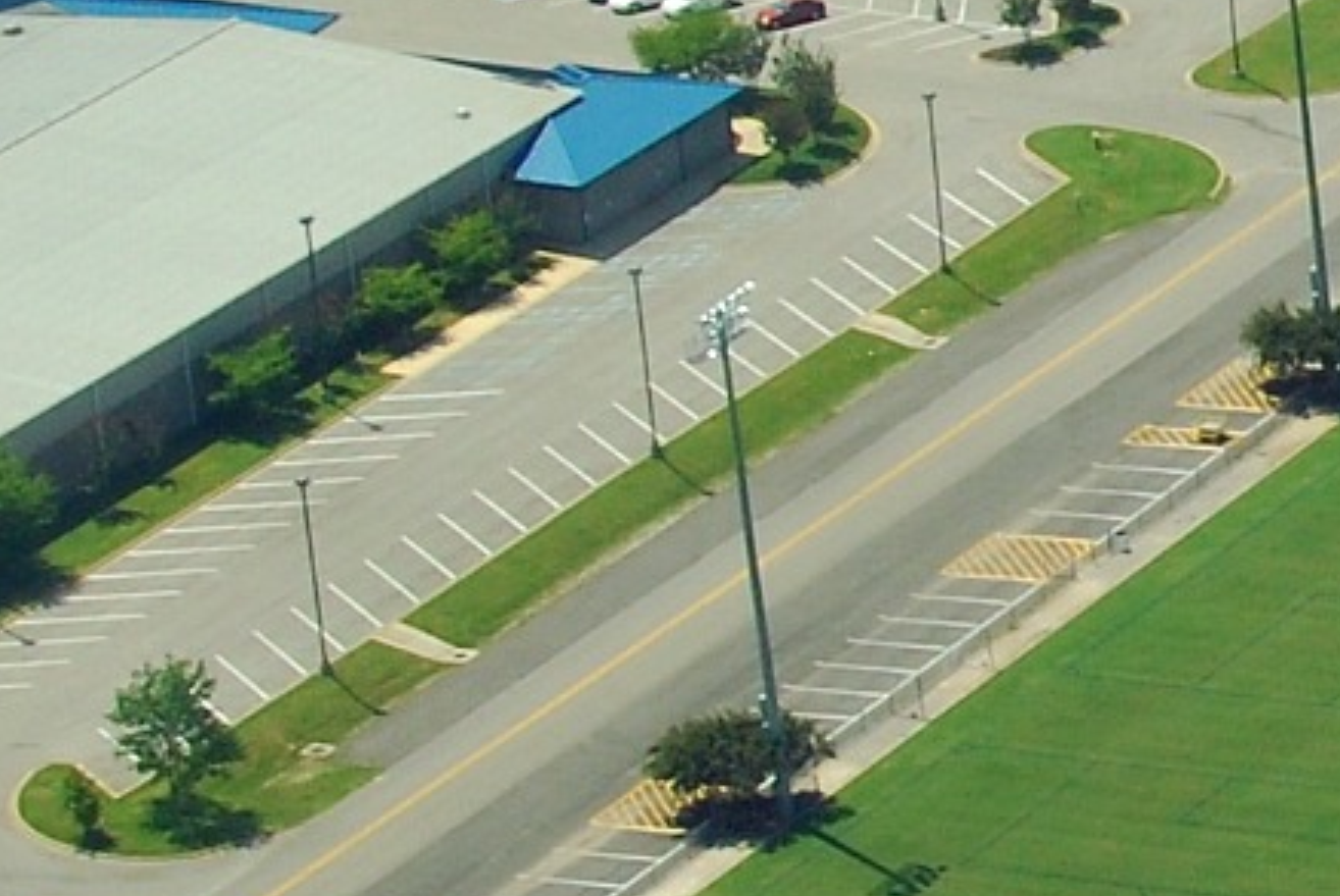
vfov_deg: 8.0
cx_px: 2545
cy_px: 595
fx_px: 6413
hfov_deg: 11.0
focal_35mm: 172
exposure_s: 1/320
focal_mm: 27
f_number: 9
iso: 200
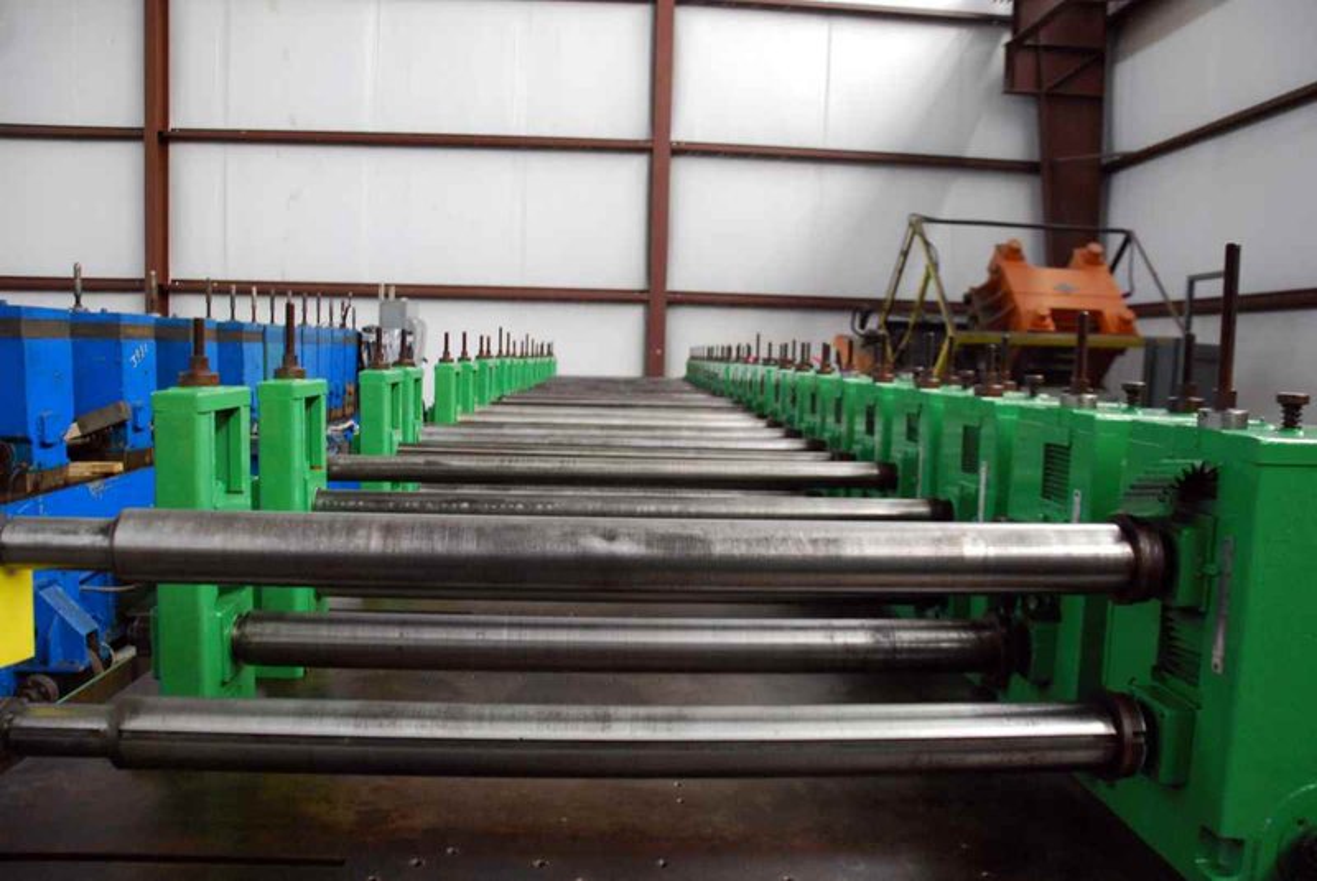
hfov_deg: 67.3
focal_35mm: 27
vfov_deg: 48.0
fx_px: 989
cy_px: 440
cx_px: 658
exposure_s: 1/30
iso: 1100
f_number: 3.5
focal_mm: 18
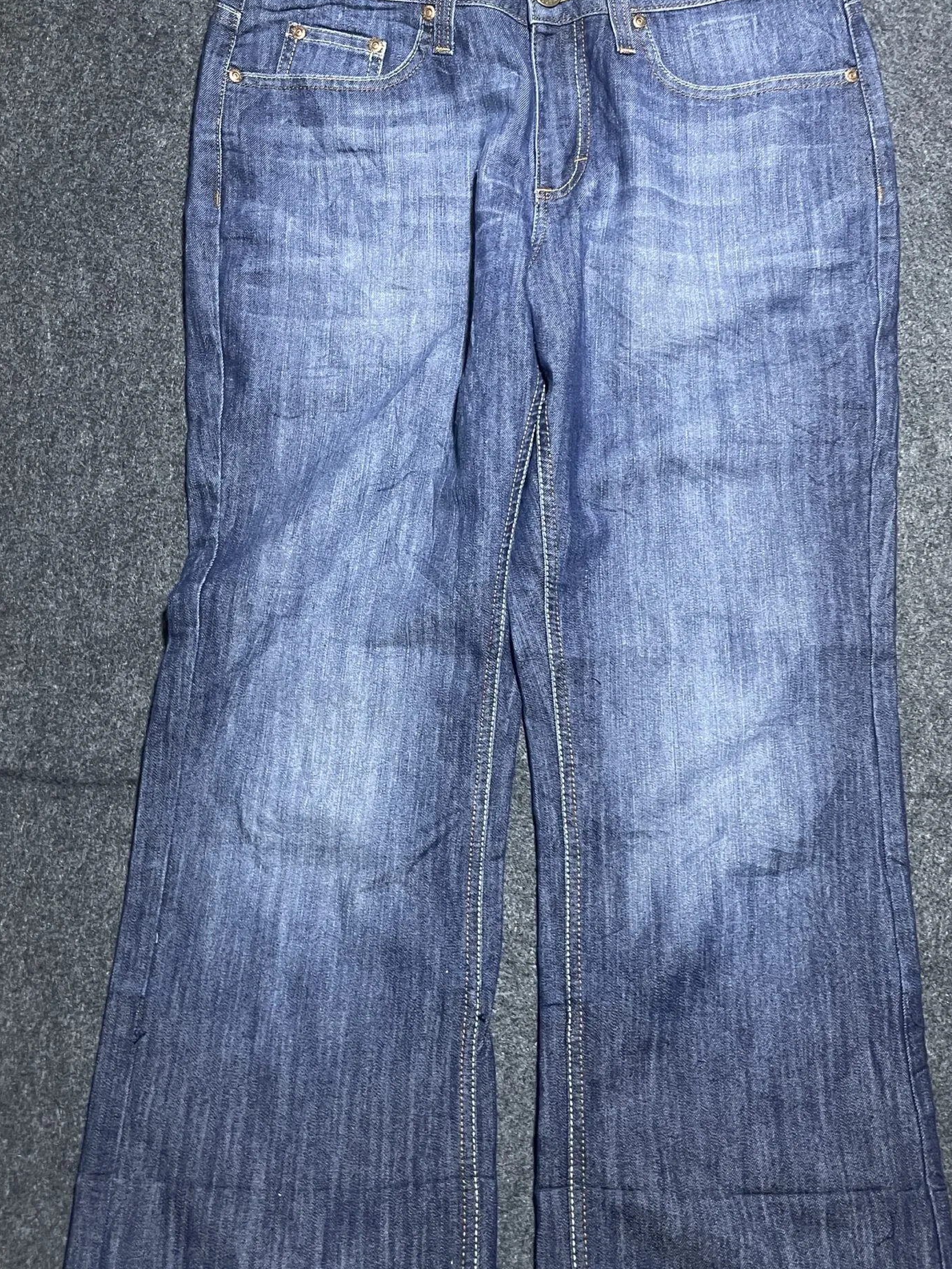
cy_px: 644
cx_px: 501
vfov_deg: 51.3
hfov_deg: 39.6
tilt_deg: -49.6
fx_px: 1320
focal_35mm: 36
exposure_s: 1/50
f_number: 1.6
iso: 125
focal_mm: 4.2
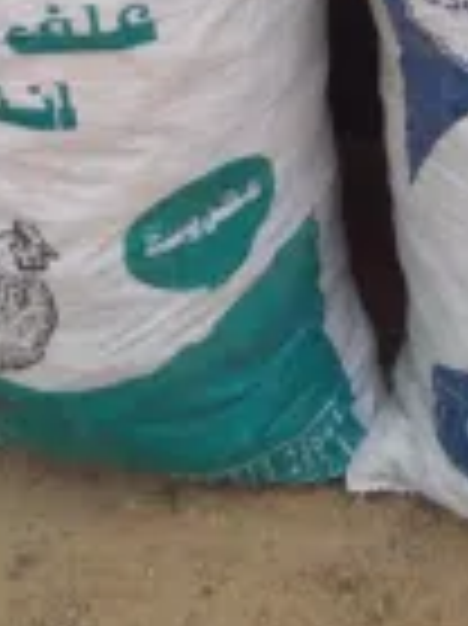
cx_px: 342
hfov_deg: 16.5
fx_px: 1607
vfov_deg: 20.9
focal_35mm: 89
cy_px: -68
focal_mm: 3.3
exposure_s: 1/852
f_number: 2.2
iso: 40
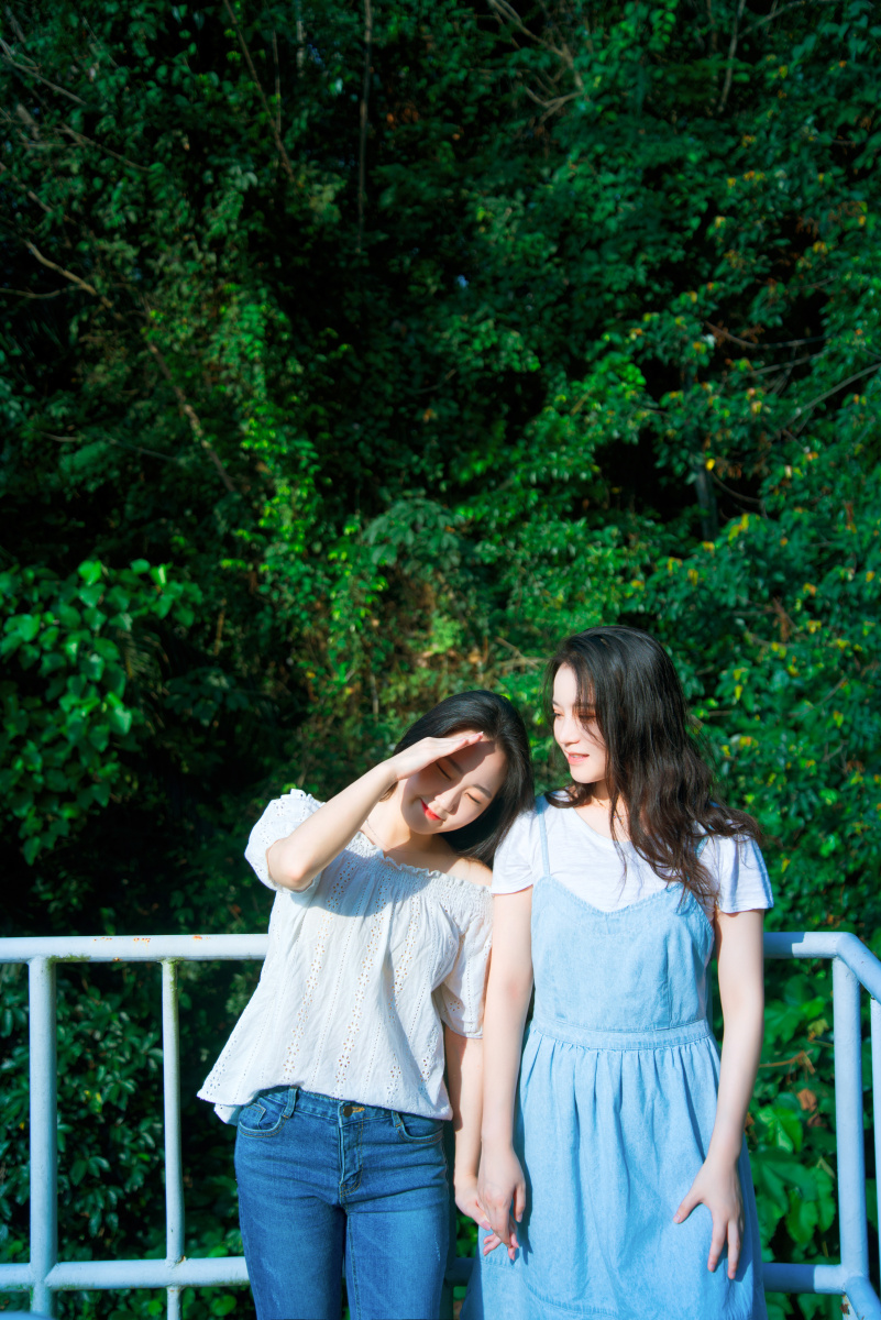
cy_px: 660
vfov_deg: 42.7
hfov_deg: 29.3
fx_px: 1687
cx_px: 440
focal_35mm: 46
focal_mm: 46
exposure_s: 1/800
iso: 100
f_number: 4.2
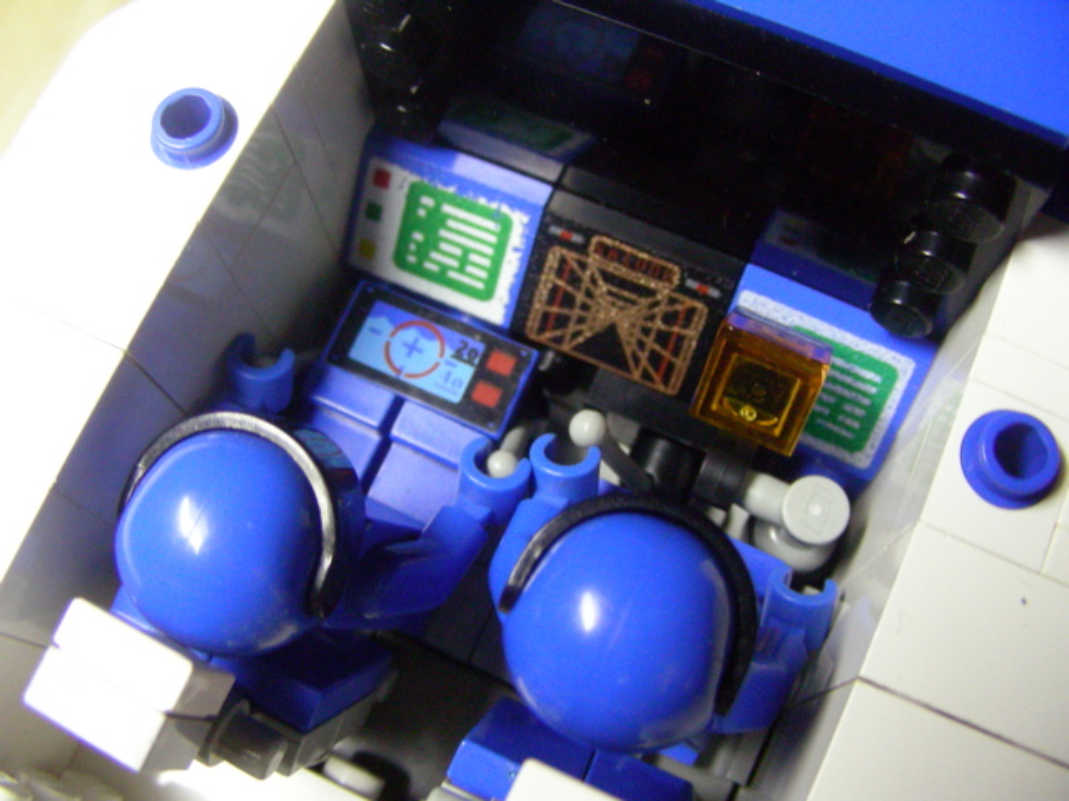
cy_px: 400
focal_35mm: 38
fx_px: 1174
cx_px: 534
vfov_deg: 37.7
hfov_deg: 49.0
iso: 400
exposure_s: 1/33.4
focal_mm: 6.3
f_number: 3.5
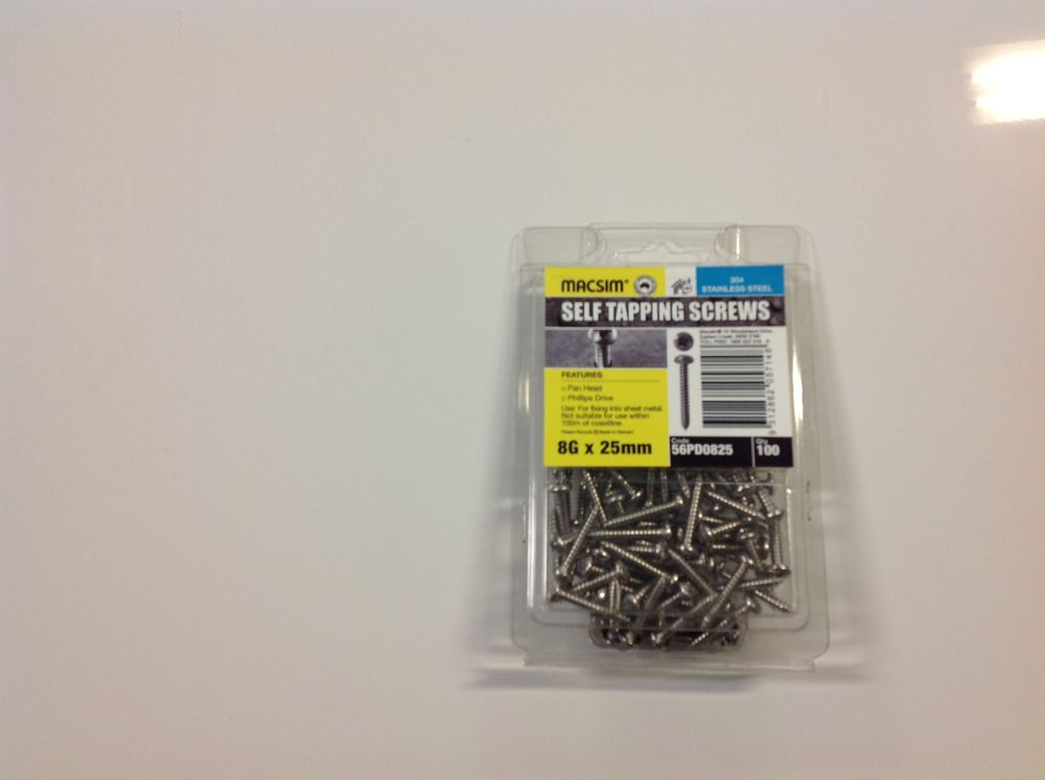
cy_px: 390
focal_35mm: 35
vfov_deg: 40.6
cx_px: 522
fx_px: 1055
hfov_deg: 52.7
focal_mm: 4.28
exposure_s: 1/17
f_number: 2.4
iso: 64
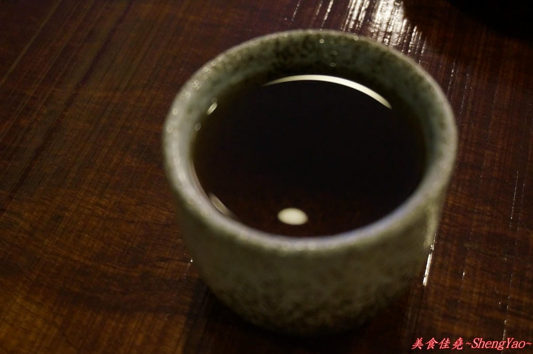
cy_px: 177
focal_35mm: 46
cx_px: 266
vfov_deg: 28.9
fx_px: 688
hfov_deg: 42.4
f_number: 5
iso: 3200
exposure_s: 1/50
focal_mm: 31
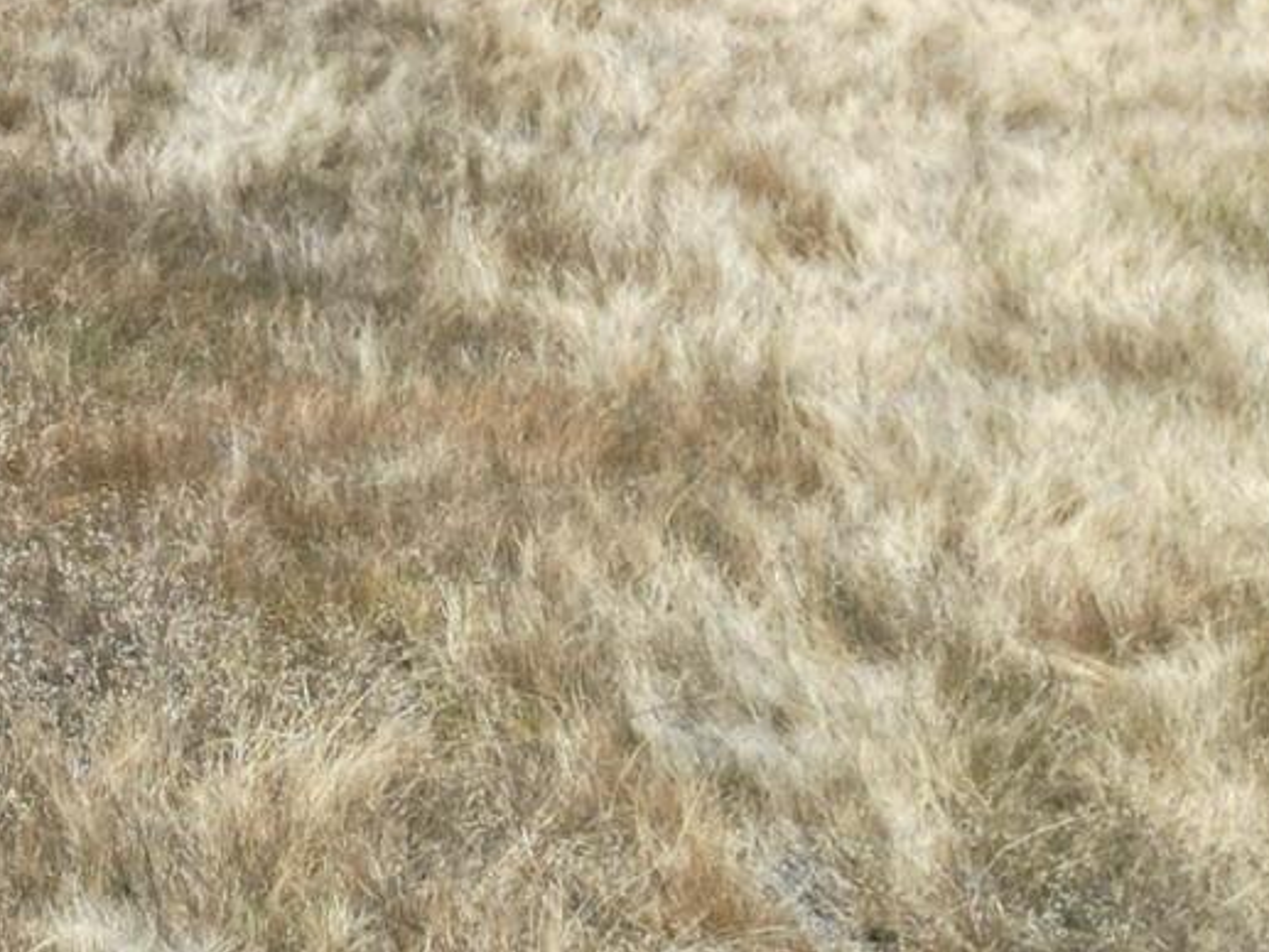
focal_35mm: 95
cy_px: -380
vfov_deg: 14.7
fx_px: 3483
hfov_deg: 17.2
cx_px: -972
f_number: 1.7
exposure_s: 1/2500
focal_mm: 6.72
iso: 100
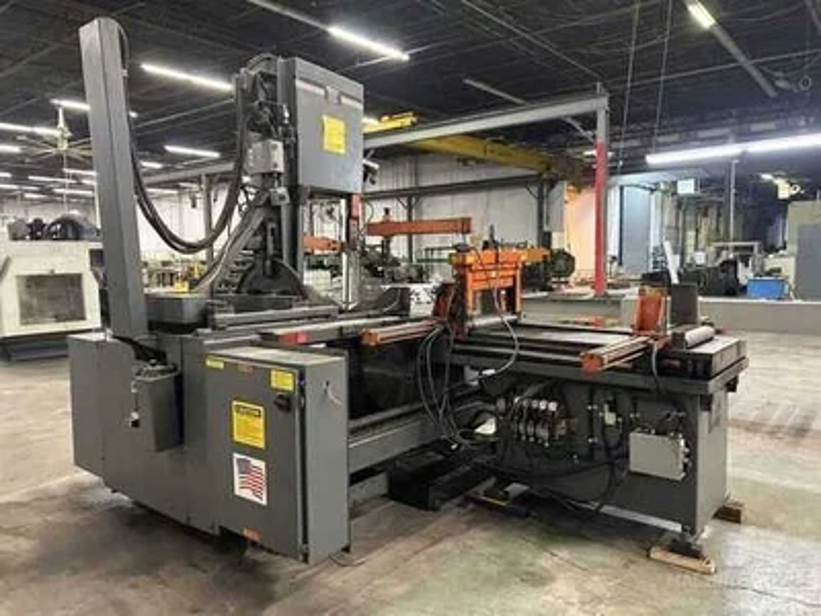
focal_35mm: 26
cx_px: 410
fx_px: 617
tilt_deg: -5.4
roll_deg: +1.3
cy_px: 308
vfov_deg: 53.1
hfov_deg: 67.3
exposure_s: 1/40
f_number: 1.5
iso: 400
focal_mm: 5.7
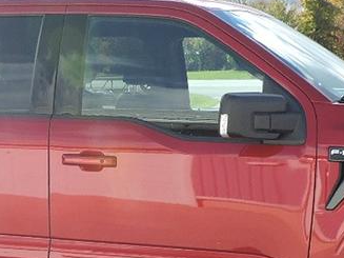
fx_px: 934
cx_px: 130
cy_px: 263
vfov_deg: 15.4
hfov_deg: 20.8
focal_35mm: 94
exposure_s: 1/500
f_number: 3
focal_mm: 4.3
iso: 100
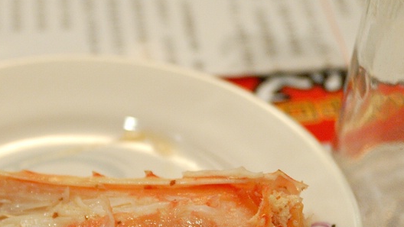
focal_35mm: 140
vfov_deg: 8.6
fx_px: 1500
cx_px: 82
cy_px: 227
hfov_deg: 15.2
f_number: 2.8
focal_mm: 46
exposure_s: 1/80
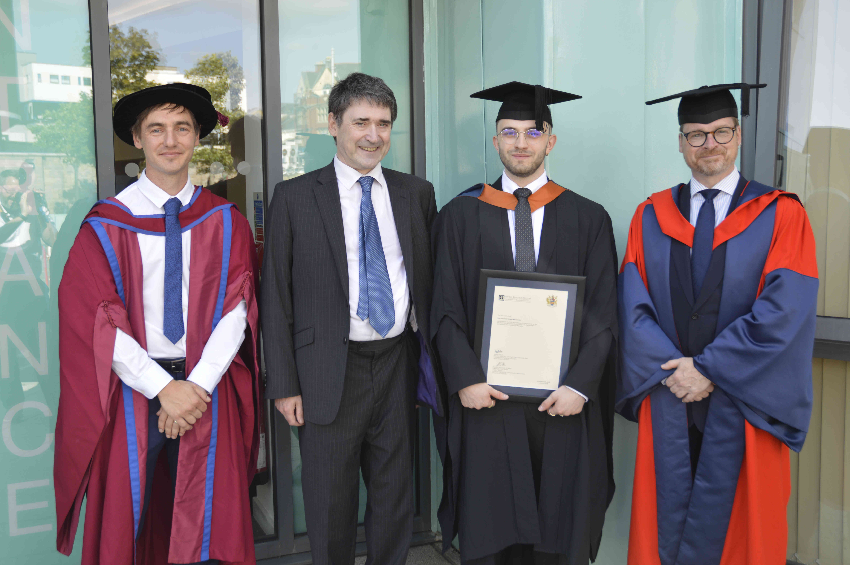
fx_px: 885
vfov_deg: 35.4
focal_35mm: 38
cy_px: 282
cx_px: 425
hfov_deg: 51.3
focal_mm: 25
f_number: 4.5
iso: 200
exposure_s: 1/160
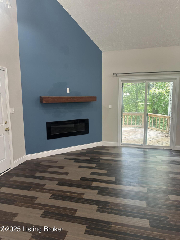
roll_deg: +0.0
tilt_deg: -8.2
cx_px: 90
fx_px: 166
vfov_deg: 71.6
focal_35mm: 24
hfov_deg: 56.8
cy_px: 120
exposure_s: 1/60
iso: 250
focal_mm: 6.86
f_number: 1.78
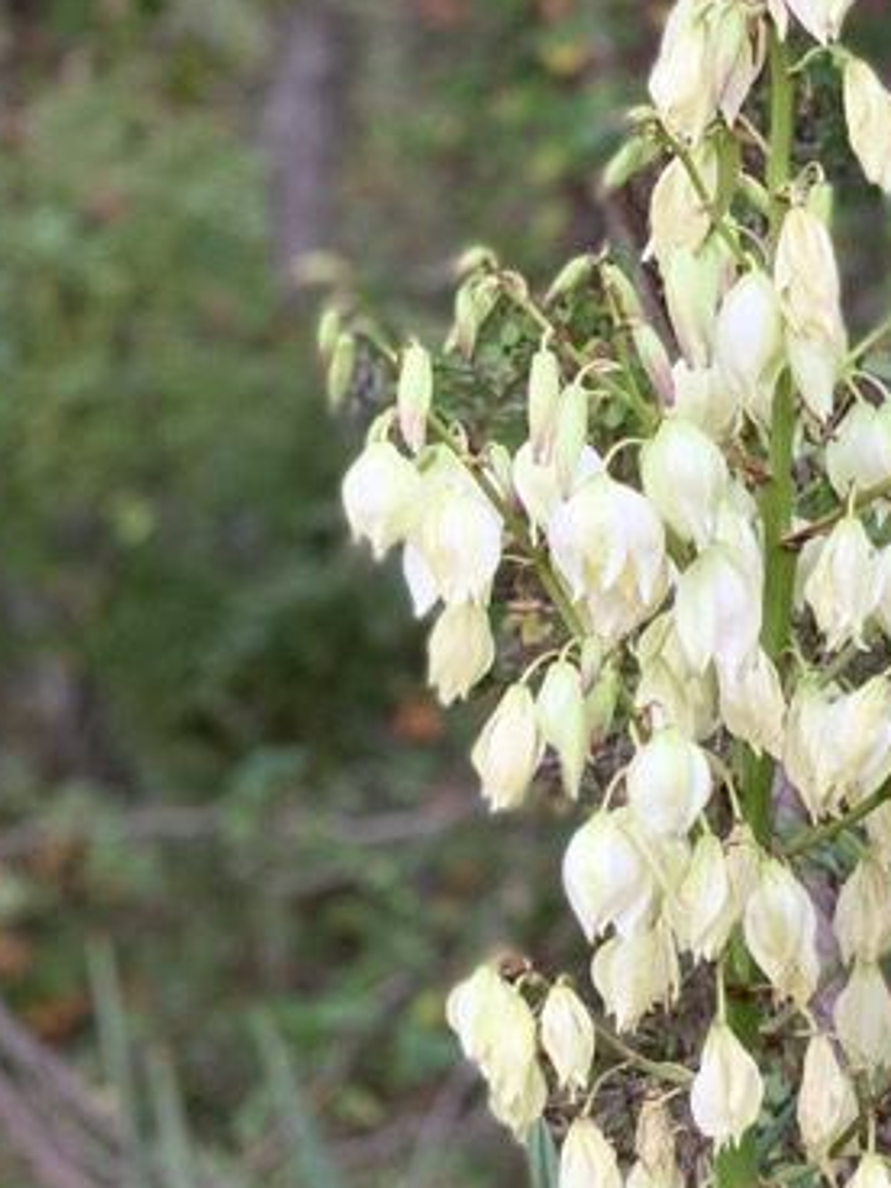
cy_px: 1014
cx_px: 872
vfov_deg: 17.2
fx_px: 3878
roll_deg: +1.0
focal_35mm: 113
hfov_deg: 13.0
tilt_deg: -5.5
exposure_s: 1/122
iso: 100
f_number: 2.4
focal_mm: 6
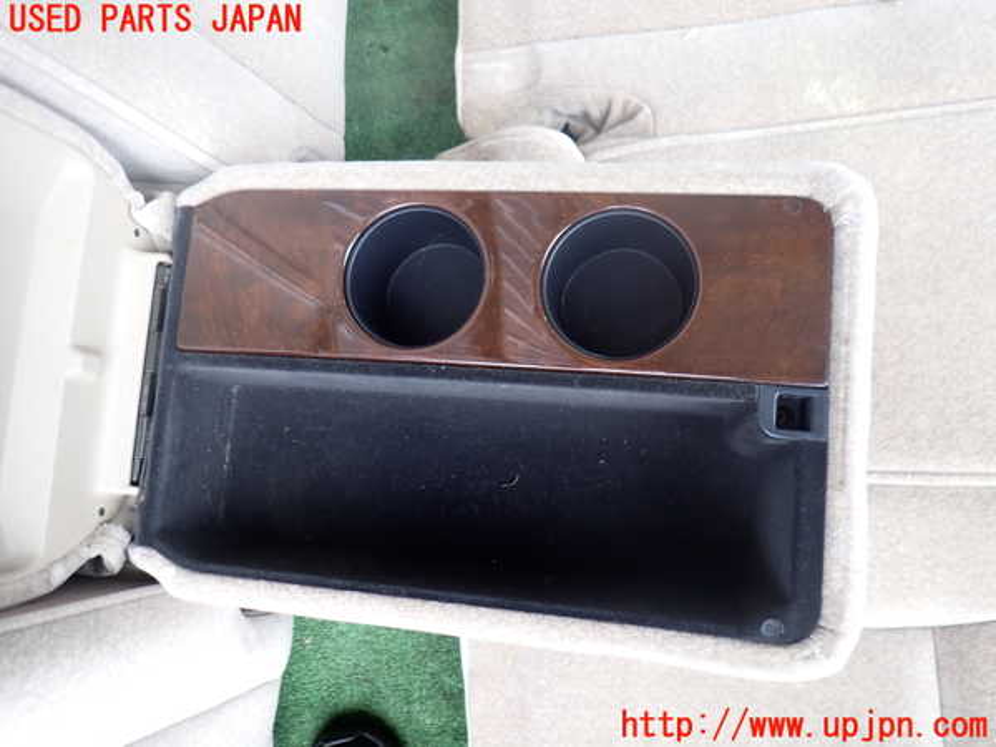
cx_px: 498
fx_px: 719
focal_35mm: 25
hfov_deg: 69.4
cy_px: 374
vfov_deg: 54.9
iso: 160
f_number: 2
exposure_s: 1/125
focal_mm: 4.5
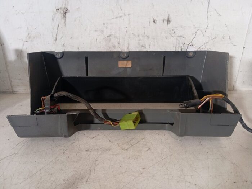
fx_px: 204
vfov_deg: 49.9
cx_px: 126
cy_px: 94
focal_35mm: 28
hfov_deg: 63.4
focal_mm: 4.22
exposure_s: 1/33.3
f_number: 1.8
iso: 180
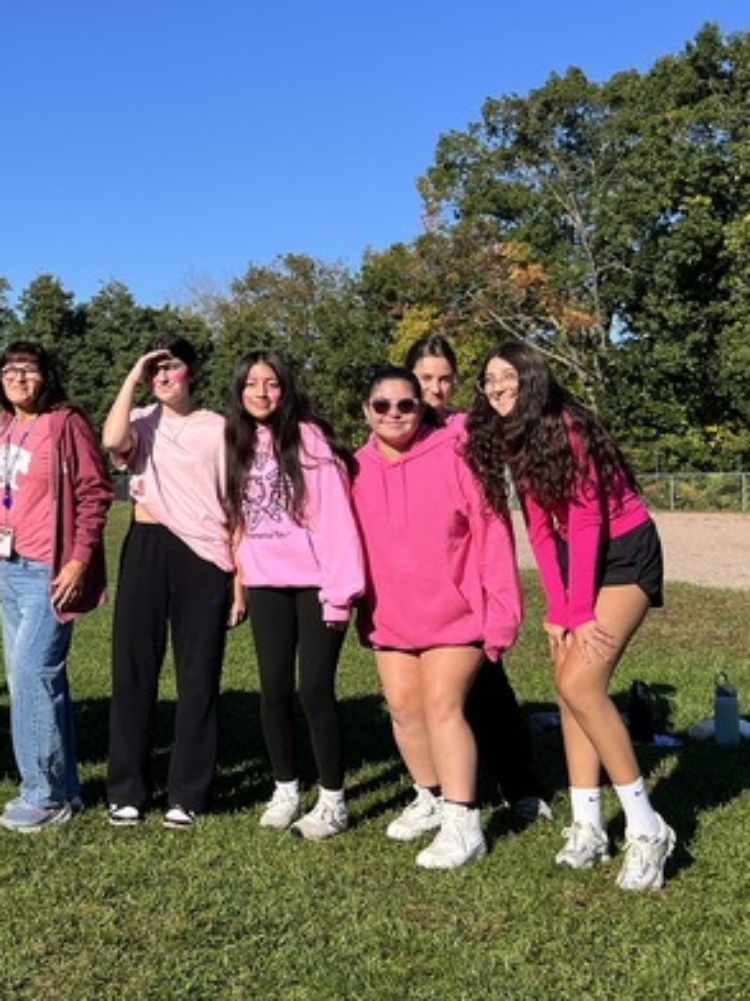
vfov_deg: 35.8
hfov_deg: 25.5
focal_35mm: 53
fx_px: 1531
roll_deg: -0.6
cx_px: -79
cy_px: 340
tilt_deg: +4.7
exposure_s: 1/3968
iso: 50
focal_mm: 5.7
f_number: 1.5
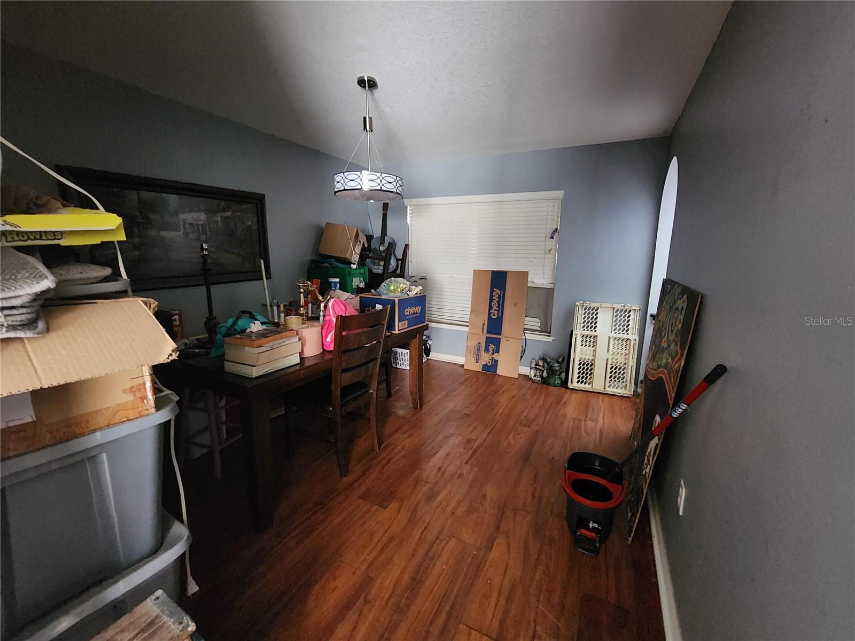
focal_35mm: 13
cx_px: 428
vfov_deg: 89.9
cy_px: 320
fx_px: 321
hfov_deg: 106.2
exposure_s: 1/24
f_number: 2.2
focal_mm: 2.2
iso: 1250
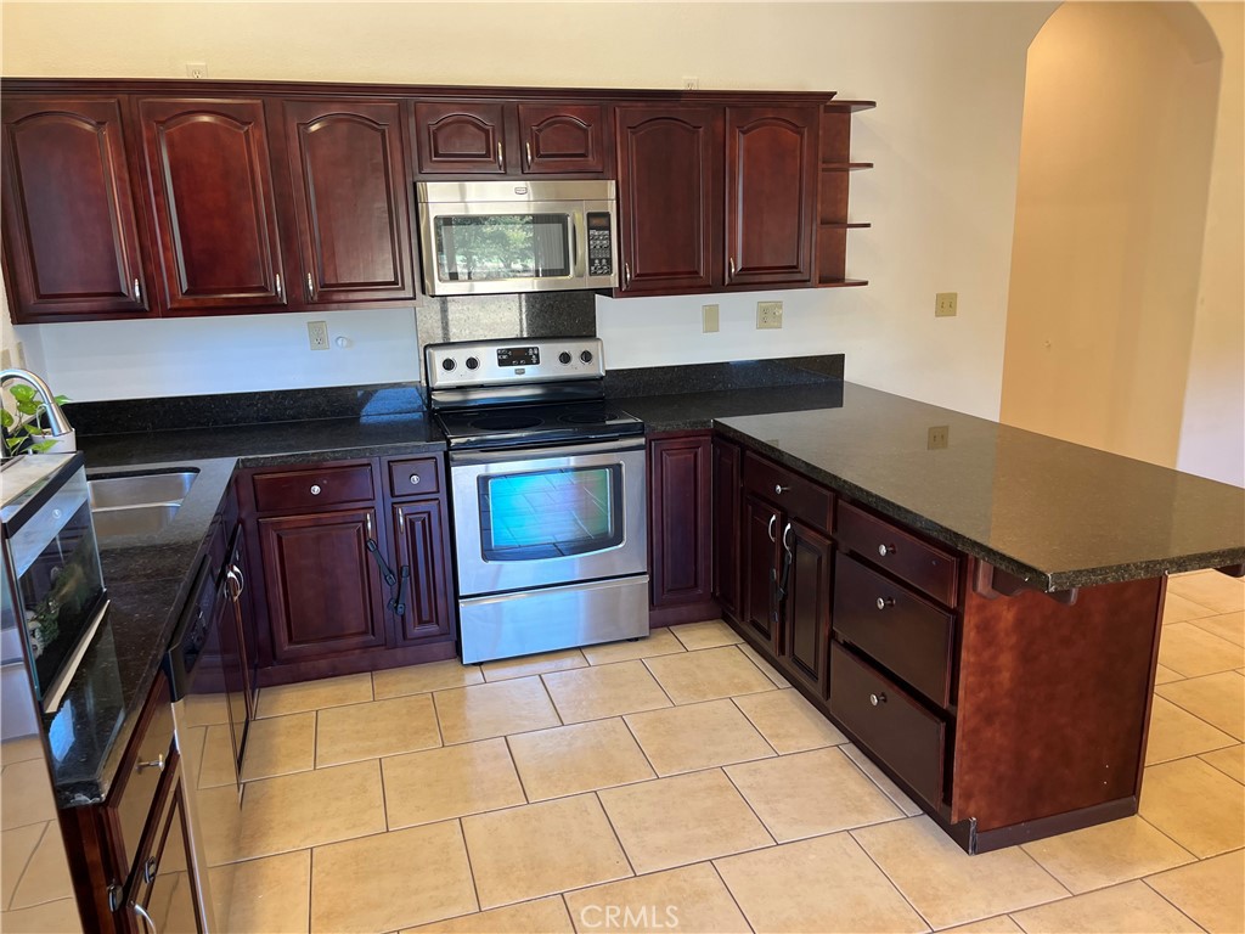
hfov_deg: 67.3
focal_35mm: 26
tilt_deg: -14.0
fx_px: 935
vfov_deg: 53.1
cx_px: 622
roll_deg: +1.8
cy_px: 467
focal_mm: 5.1
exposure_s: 1/60
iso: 80
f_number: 1.6
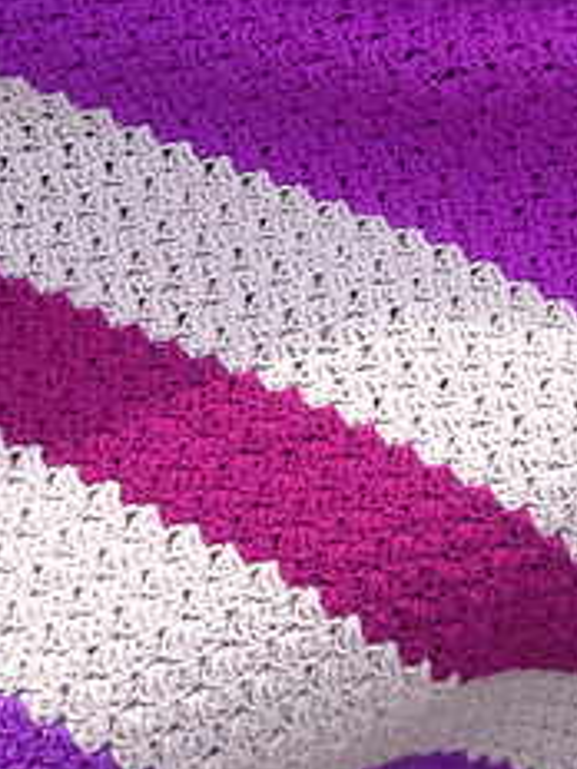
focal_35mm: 91
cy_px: -119
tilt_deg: -46.5
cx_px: 653
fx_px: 2022
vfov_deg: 20.3
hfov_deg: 15.7
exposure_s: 1/723
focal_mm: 4.12
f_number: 2.4
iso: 50
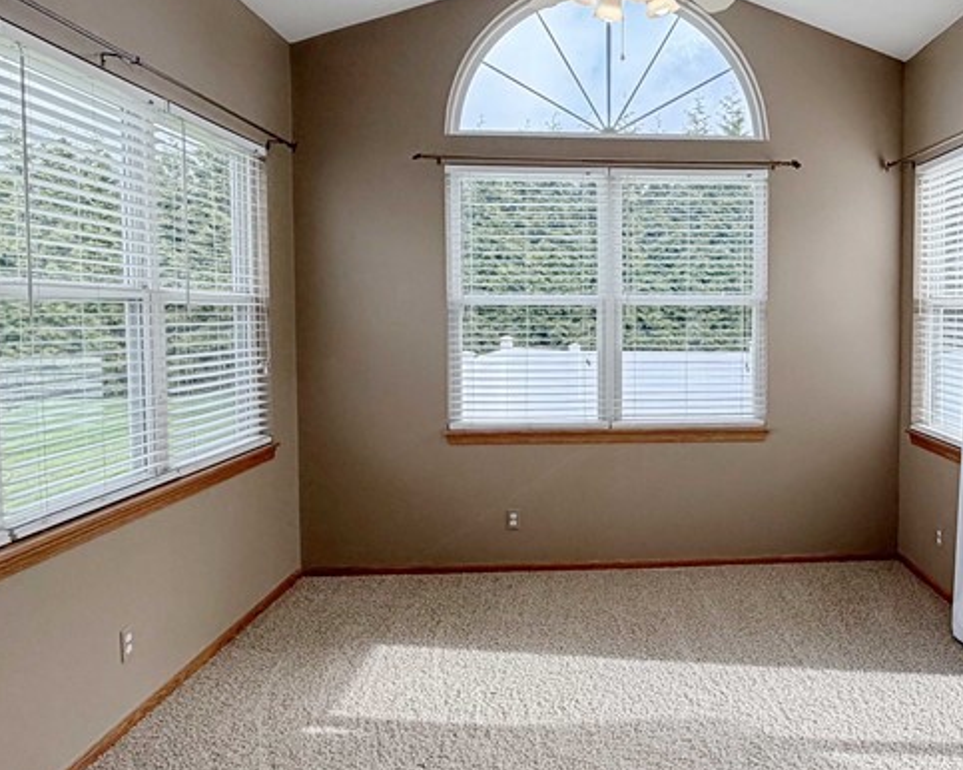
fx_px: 826
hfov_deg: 58.4
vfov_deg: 49.9
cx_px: 678
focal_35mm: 29
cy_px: 351
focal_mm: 2.22
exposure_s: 1/220
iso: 50
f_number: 2.2
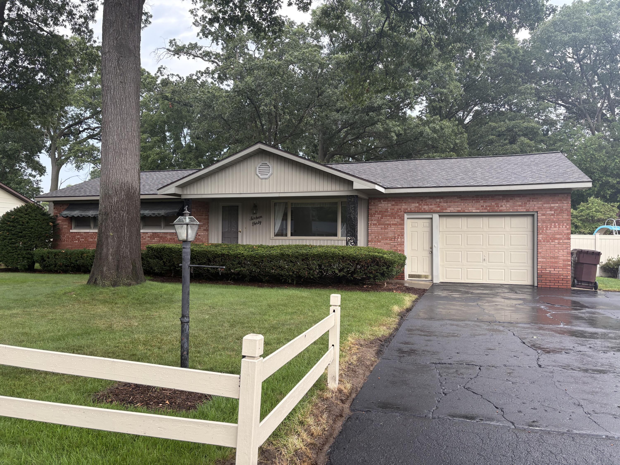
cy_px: 232
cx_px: 310
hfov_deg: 67.3
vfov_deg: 53.1
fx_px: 466
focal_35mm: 26
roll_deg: +0.3
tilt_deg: +2.2
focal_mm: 5.96
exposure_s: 1/200
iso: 80
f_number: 1.6
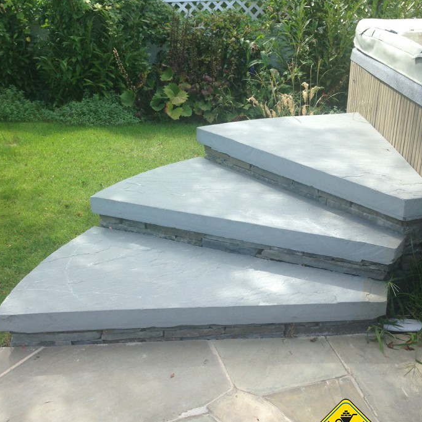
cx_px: 206
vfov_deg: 40.9
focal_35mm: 41
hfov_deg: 40.9
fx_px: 565
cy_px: 219
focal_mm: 4.12
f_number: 2.4
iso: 50
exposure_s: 1/493
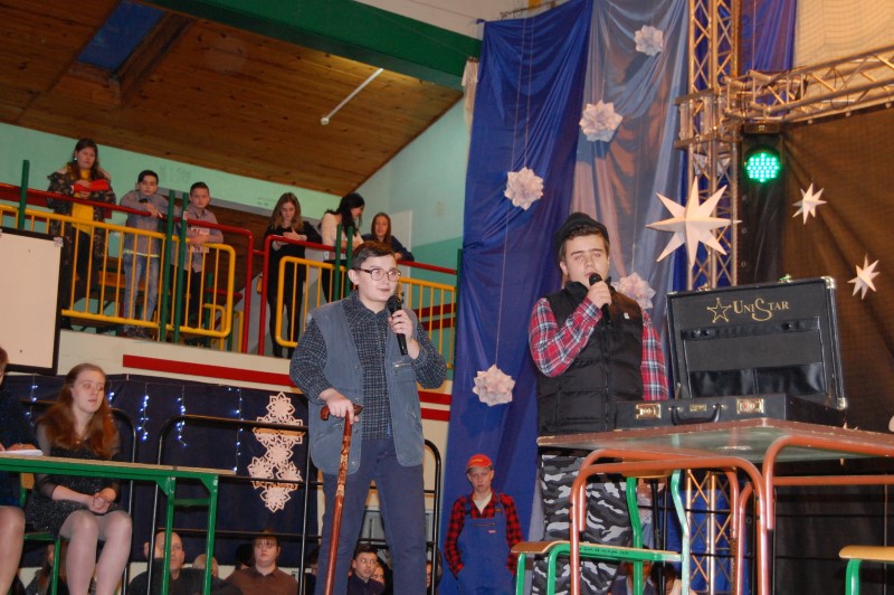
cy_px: 298
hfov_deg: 35.1
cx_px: 447
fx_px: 1414
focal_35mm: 57
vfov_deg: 23.7
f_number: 5
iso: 1100
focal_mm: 38
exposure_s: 1/60
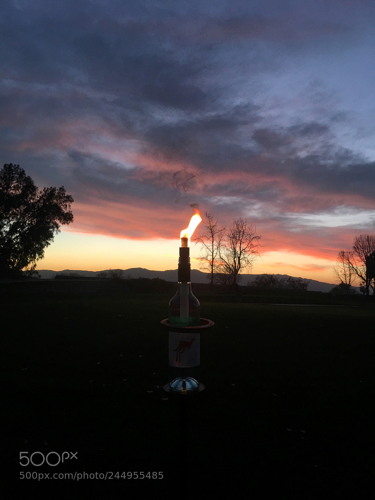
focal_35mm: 29
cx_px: 188
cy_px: 250
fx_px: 419
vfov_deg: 61.7
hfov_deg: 48.2
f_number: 2.2
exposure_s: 1/30
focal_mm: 4.15
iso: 25
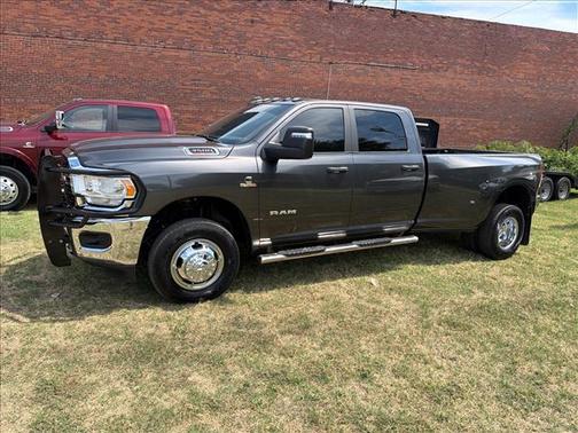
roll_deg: -1.3
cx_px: 289
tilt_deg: -4.6
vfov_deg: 56.8
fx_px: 401
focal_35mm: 24
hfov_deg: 71.6
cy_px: 216
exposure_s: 1/1689
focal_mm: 6.76
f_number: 1.78
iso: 80
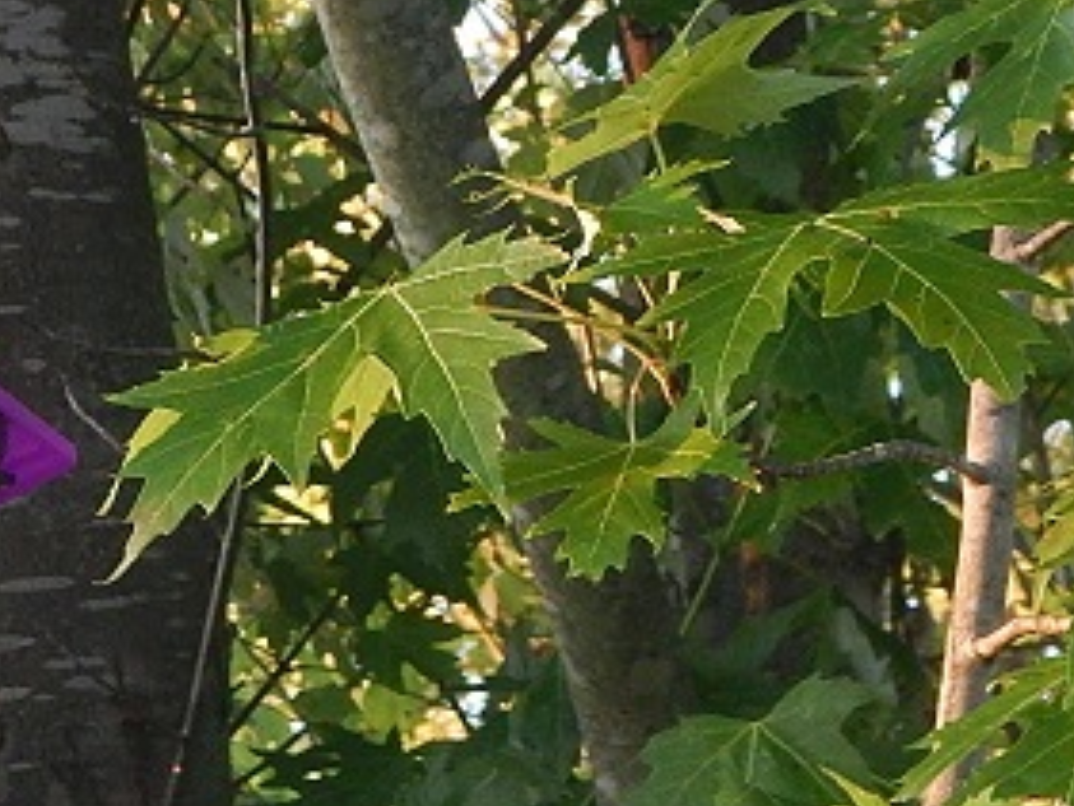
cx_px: -344
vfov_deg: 7.3
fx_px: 6270
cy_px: 680
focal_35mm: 202
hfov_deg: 9.6
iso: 400
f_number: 4.3
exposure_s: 1/60
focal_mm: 12.8
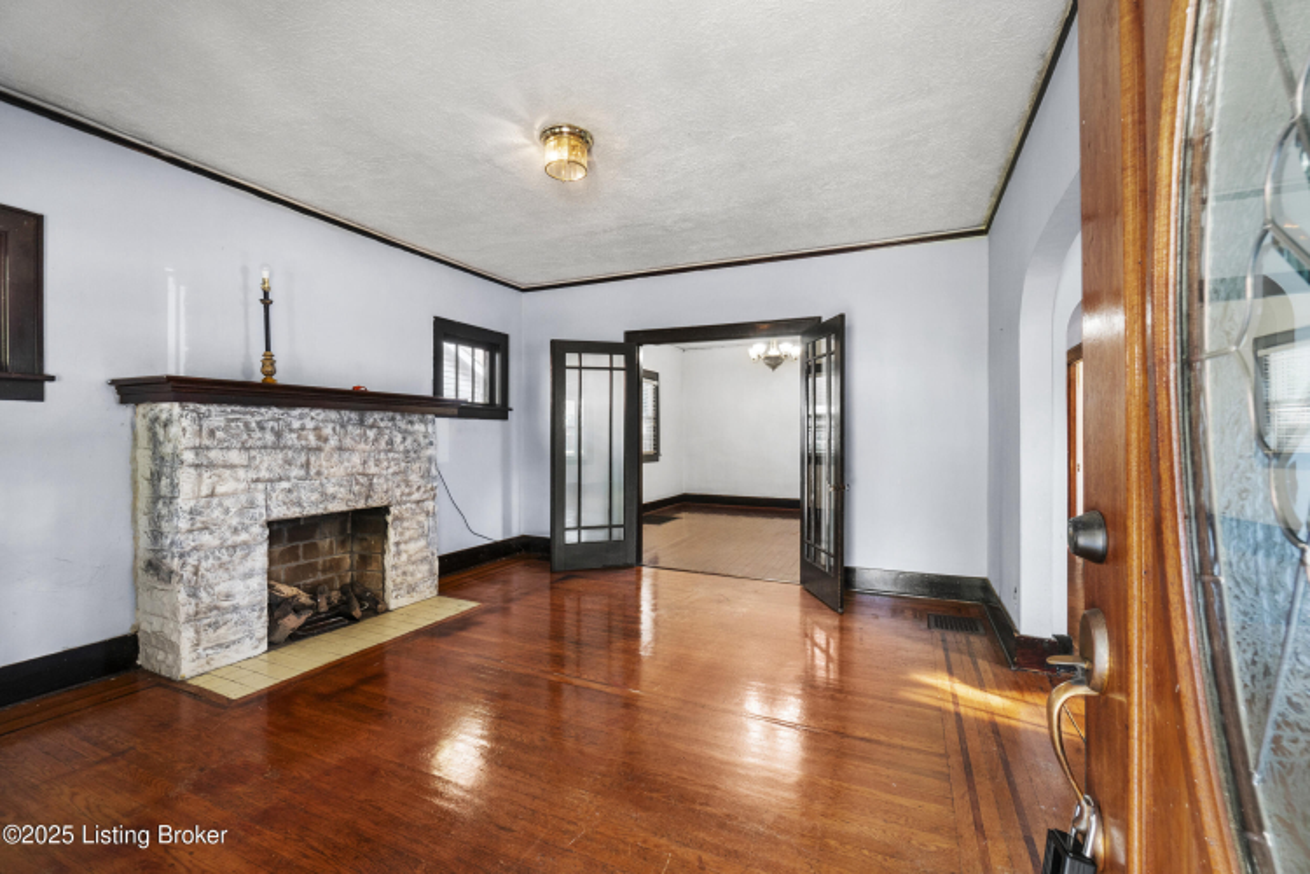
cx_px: 655
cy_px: 437
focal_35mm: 15
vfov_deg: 77.3
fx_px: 546
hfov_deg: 100.4
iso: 400
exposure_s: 1.3
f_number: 8
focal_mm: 10
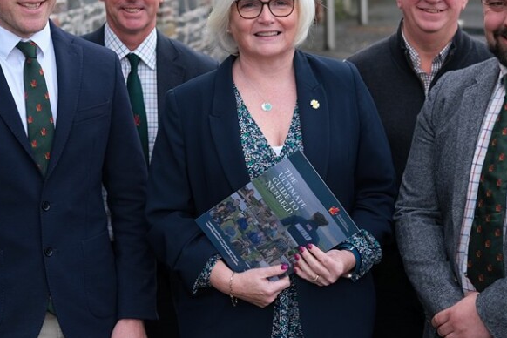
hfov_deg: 24.8
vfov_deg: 16.6
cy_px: 149
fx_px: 1155
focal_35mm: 82
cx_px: 281
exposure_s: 1/1400
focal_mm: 35
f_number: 2.8
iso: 400
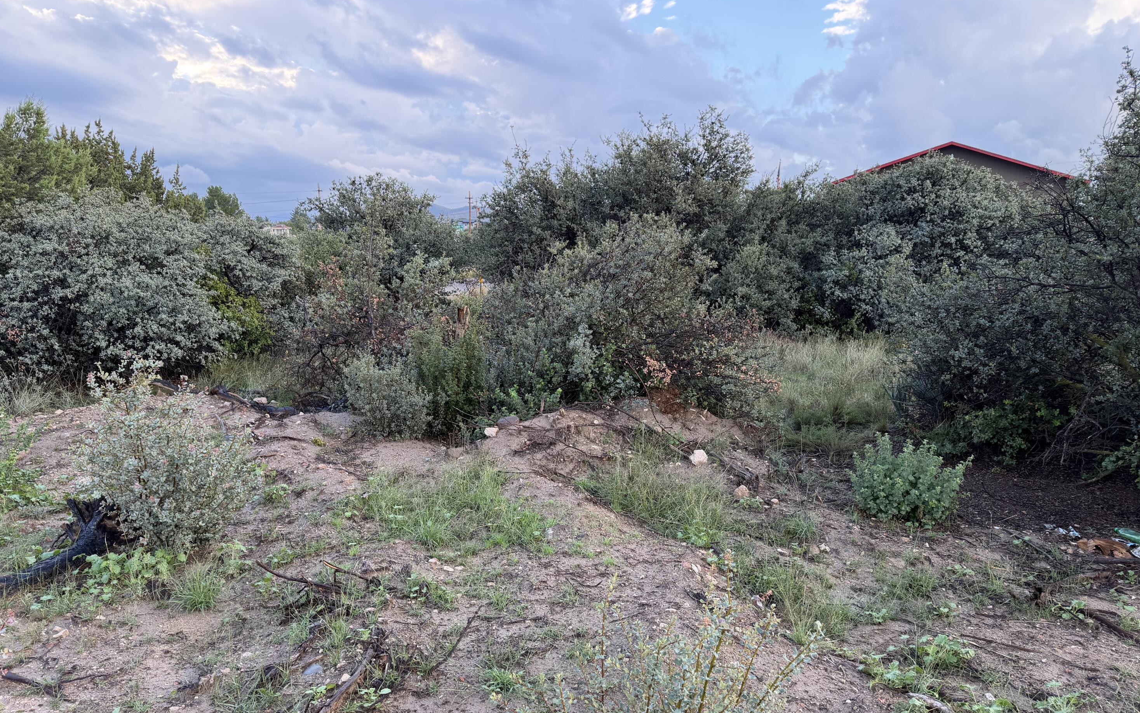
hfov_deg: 70.4
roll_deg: -1.6
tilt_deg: -7.0
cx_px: 558
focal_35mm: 26
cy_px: 389
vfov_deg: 47.6
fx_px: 808
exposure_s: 1/174
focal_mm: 6.76
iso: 80
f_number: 1.78
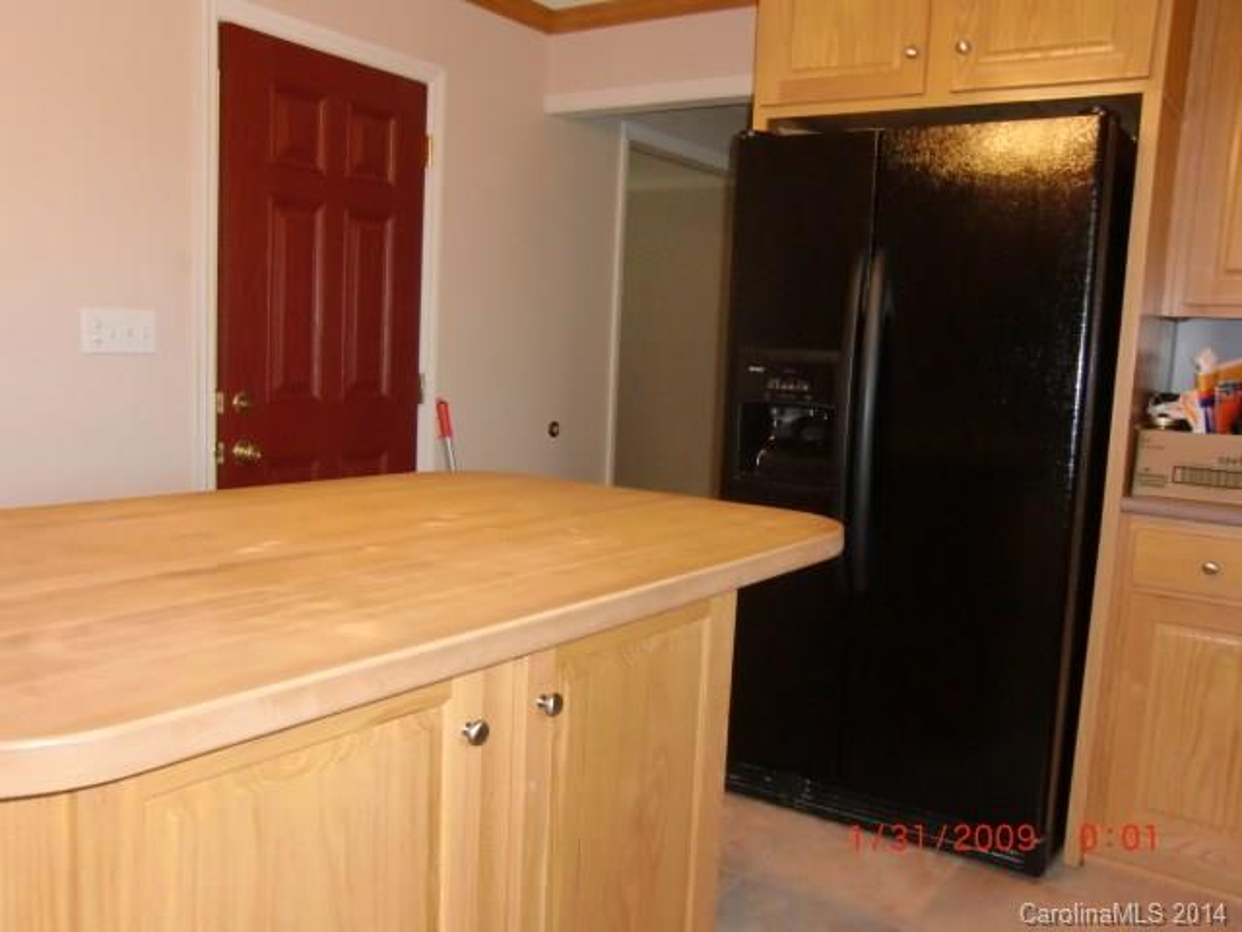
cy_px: 466
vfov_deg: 48.2
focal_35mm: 29
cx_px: 621
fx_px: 1041
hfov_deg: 61.7
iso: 400
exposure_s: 1/60
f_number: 3.5
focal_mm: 5.2
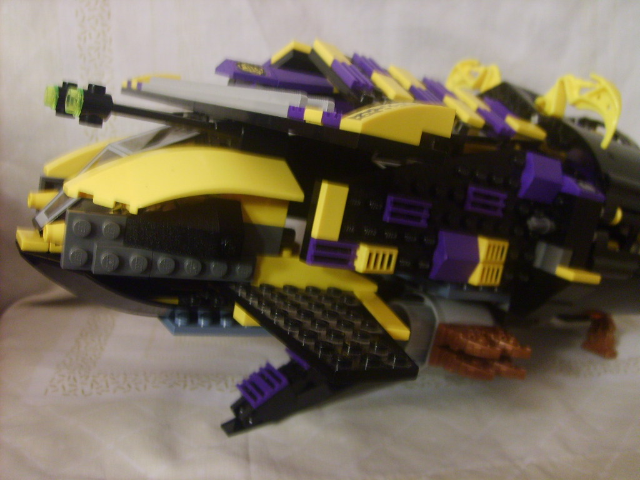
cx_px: 320
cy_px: 240
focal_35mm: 35
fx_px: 647
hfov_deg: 52.6
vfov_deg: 40.7
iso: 140
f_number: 2.8
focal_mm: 5.8
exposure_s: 1/6
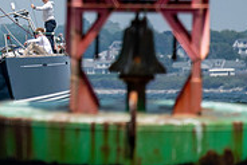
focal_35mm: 1416
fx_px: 9723
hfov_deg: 1.5
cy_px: -32
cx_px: -46
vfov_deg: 1.0
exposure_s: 1/3200
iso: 200
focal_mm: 300
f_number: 4
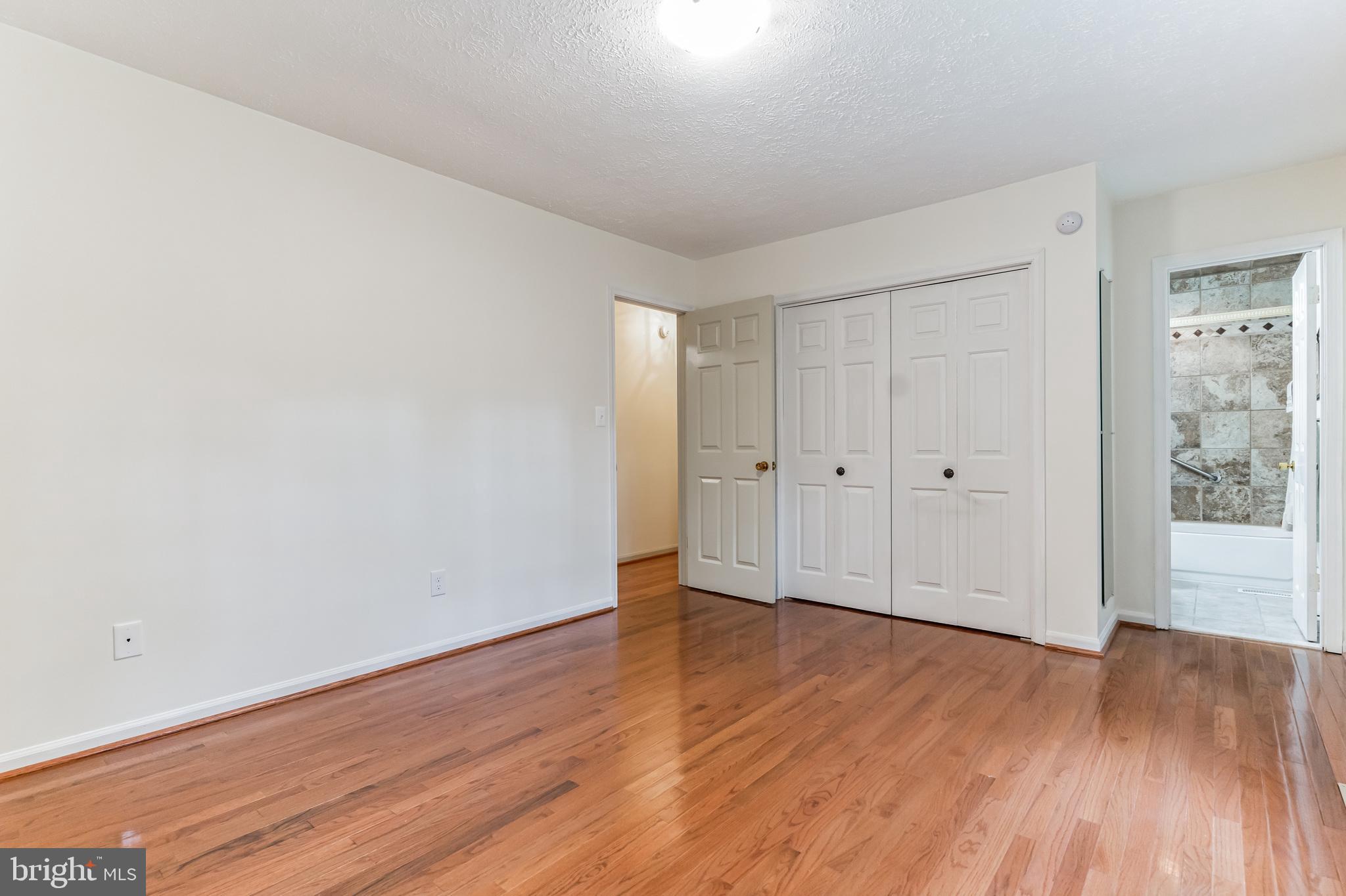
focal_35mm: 17
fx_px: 636
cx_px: 673
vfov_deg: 70.4
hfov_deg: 93.3
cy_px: 448
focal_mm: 17
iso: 1000
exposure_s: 1/30
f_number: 5
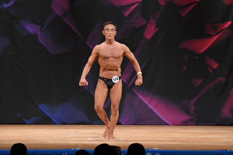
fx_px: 1553
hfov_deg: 8.6
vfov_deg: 5.7
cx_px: 116
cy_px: 78
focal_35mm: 240
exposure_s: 1/400
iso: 3200
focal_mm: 160
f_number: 5.6
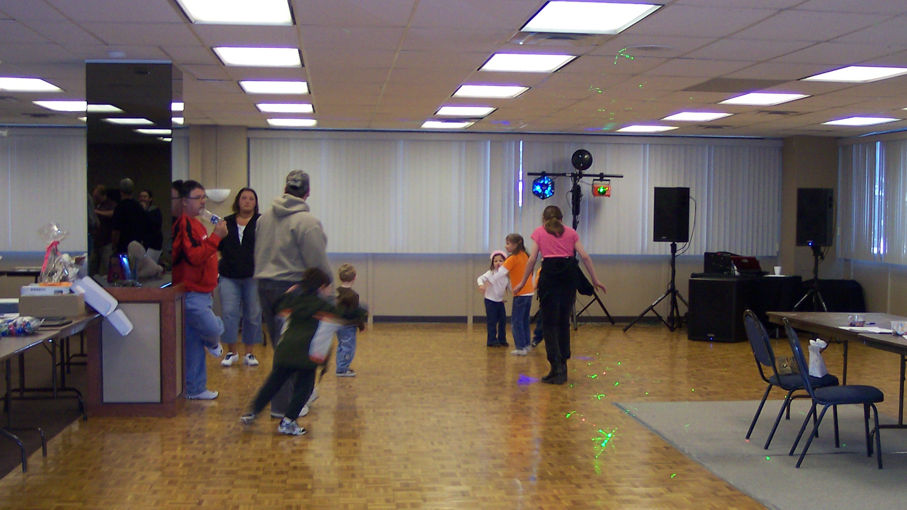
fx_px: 1395
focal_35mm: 58
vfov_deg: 20.6
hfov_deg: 35.9
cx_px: 548
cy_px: 340
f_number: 2.8
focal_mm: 8
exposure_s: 1/30
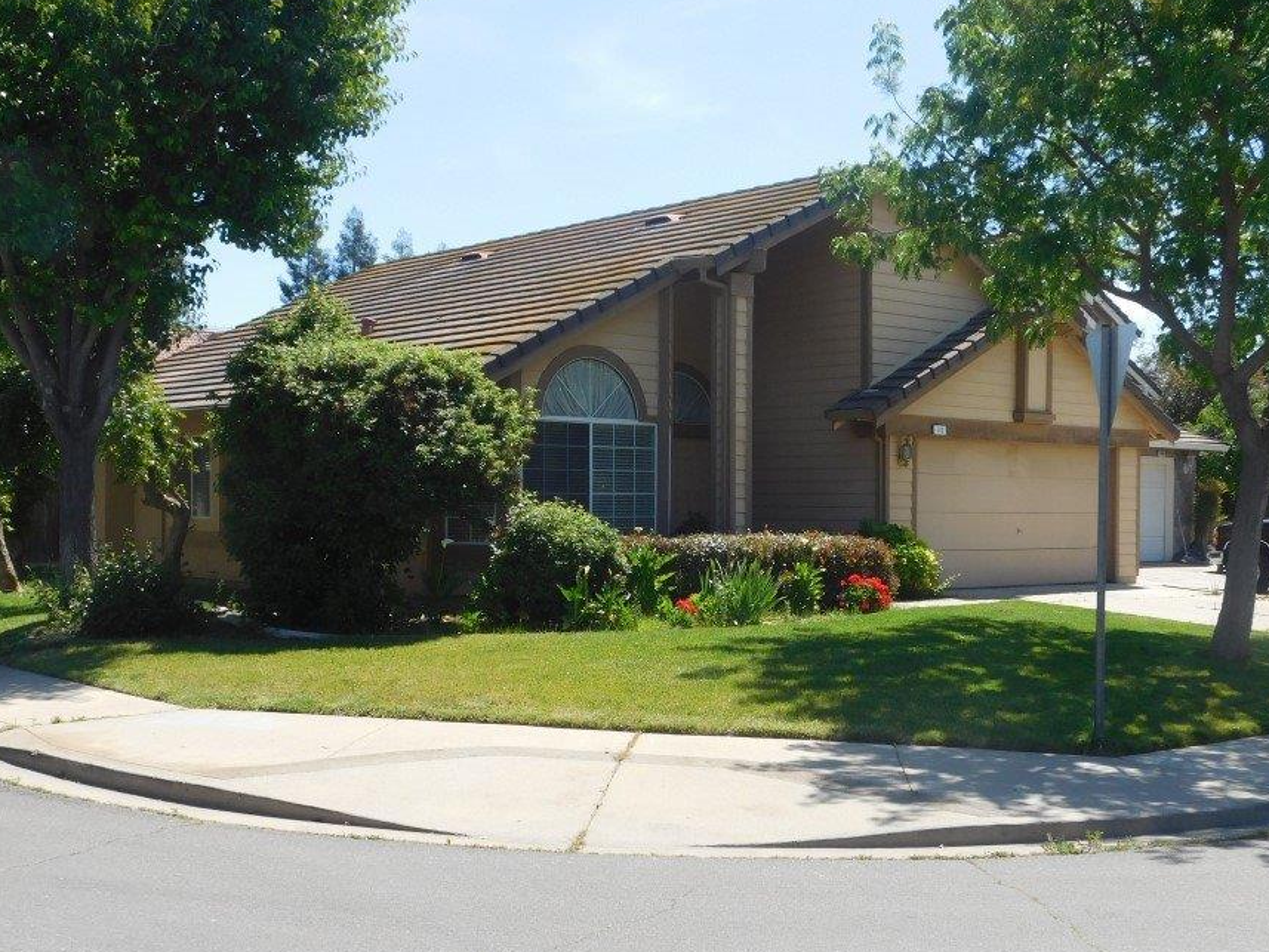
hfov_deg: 43.8
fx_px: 1577
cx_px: 684
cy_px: 523
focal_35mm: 43
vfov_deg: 33.6
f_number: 3.5
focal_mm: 6.3
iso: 125
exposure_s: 1/800
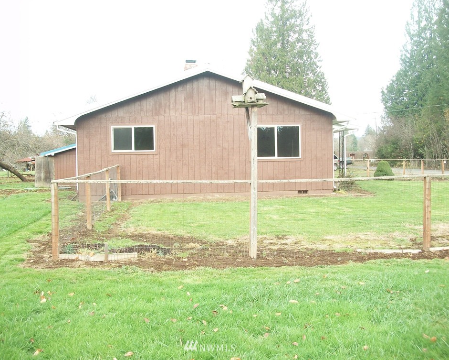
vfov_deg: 43.4
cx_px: 210
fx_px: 452
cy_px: 180
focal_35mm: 34
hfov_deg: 52.8
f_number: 2.9
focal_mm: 5.7
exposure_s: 1/125
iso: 80
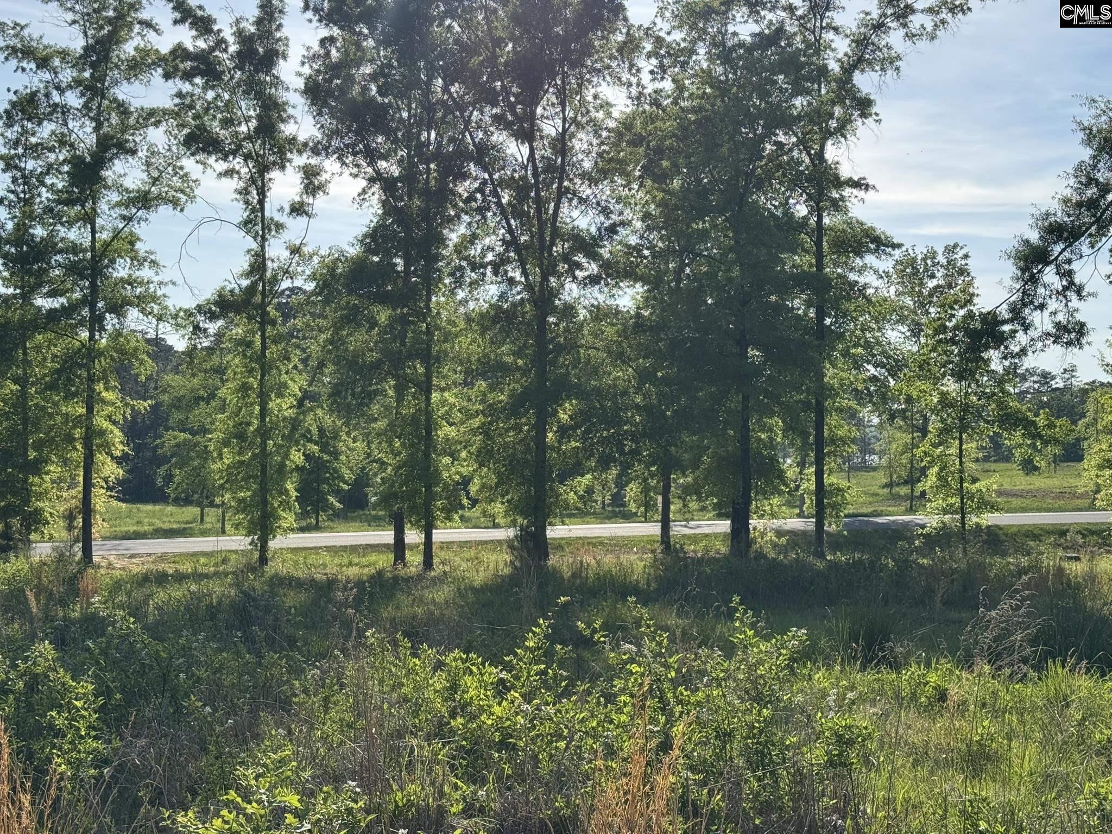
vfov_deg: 30.3
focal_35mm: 48
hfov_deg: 39.7
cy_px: 417
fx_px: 1542
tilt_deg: -0.1
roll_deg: -1.3
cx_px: 556
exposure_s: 1/4049
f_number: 1.78
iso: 64
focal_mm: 6.76
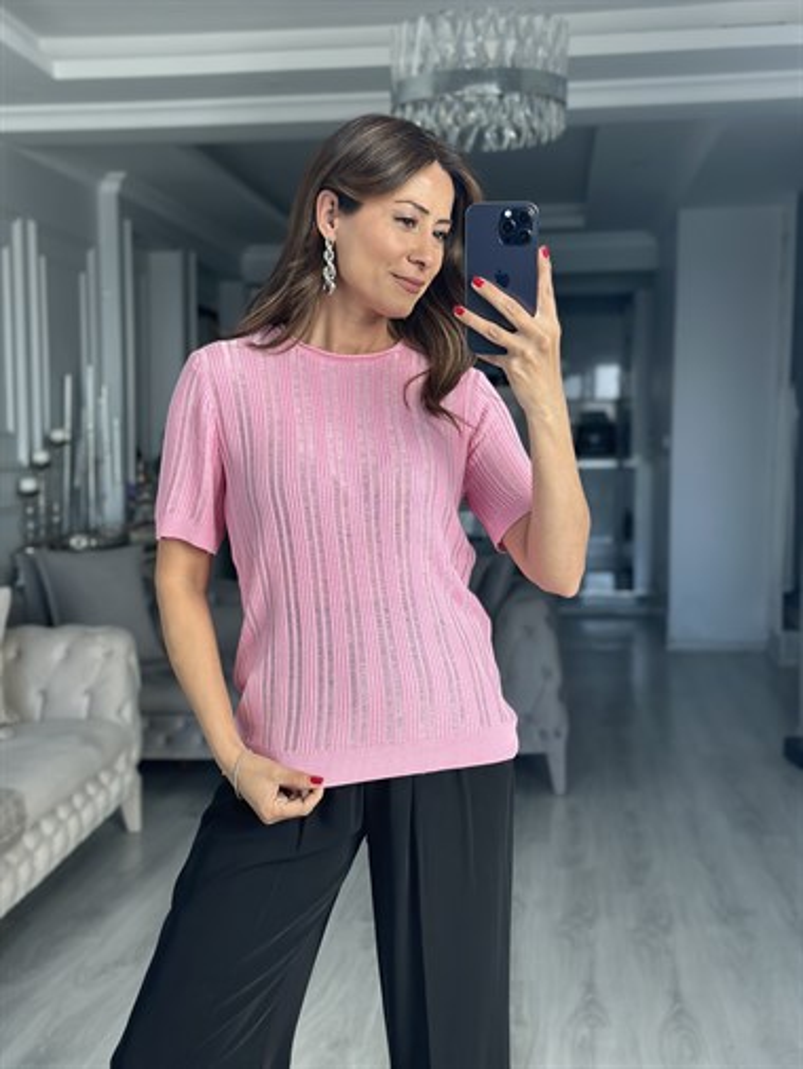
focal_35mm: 48
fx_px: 1483
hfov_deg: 30.3
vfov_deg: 39.6
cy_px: 534
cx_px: 402
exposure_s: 1/173
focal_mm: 6.86
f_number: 1.78
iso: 80
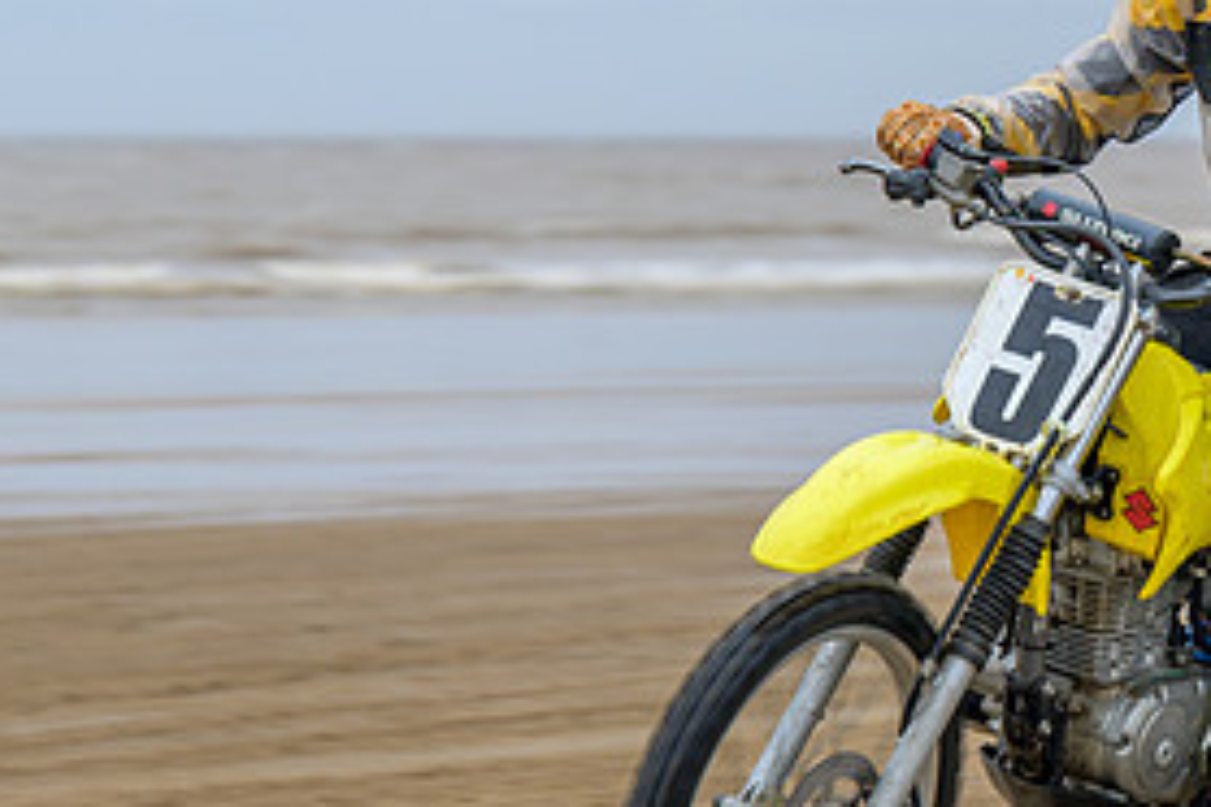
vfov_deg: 5.5
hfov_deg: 8.2
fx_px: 8476
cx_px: 871
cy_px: 374
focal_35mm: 252
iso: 160
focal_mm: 70
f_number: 4
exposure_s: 1/250
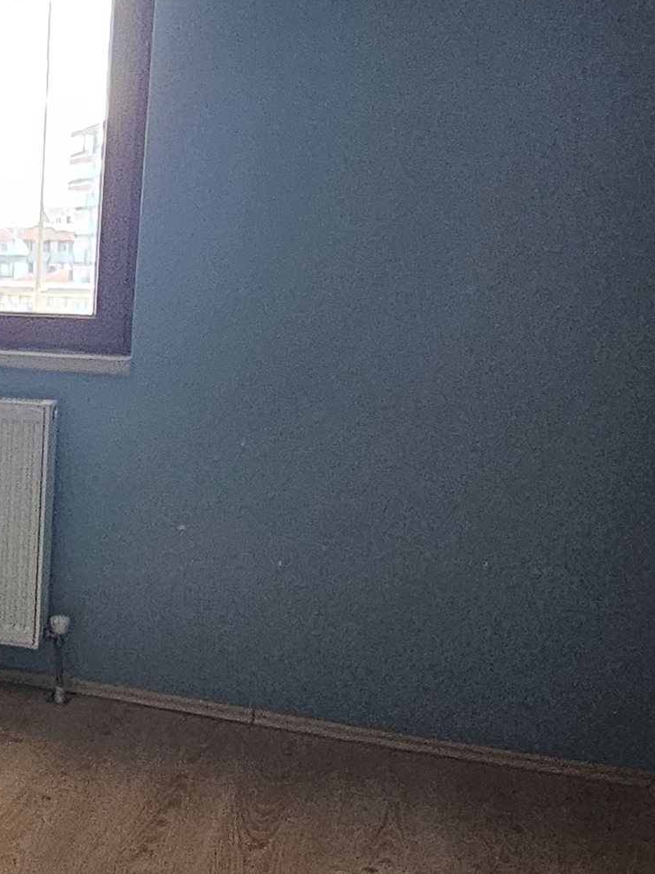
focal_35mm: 52
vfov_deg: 36.8
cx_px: -387
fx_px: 1312
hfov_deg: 22.0
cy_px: 406
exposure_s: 1/100
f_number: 2.2
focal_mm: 2.2
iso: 320
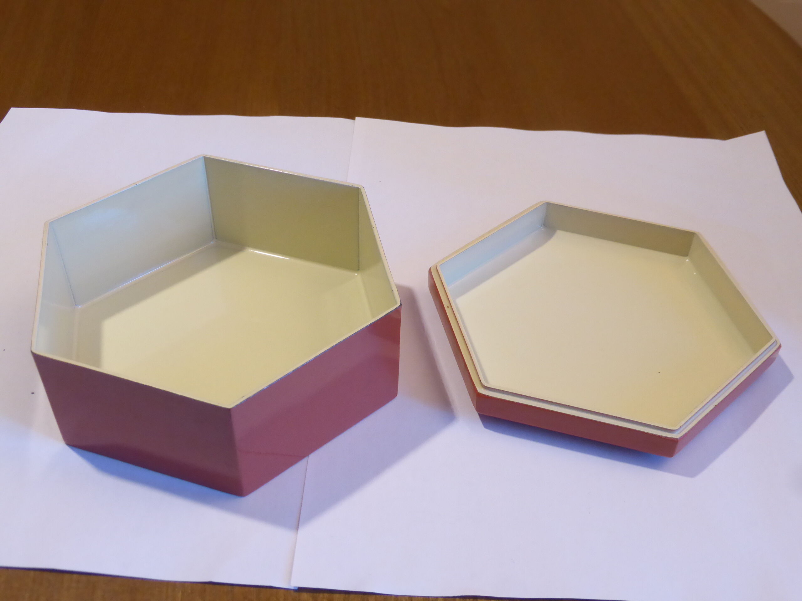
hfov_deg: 45.8
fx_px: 950
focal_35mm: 41
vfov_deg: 35.1
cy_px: 300
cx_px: 401
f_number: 3.9
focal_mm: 7.4
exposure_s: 1/60
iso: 400
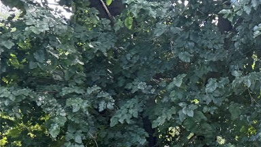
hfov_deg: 25.5
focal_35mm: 70
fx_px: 485
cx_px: 349
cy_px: 251
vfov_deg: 15.3
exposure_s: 1/326
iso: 80
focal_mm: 6.76
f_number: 1.78
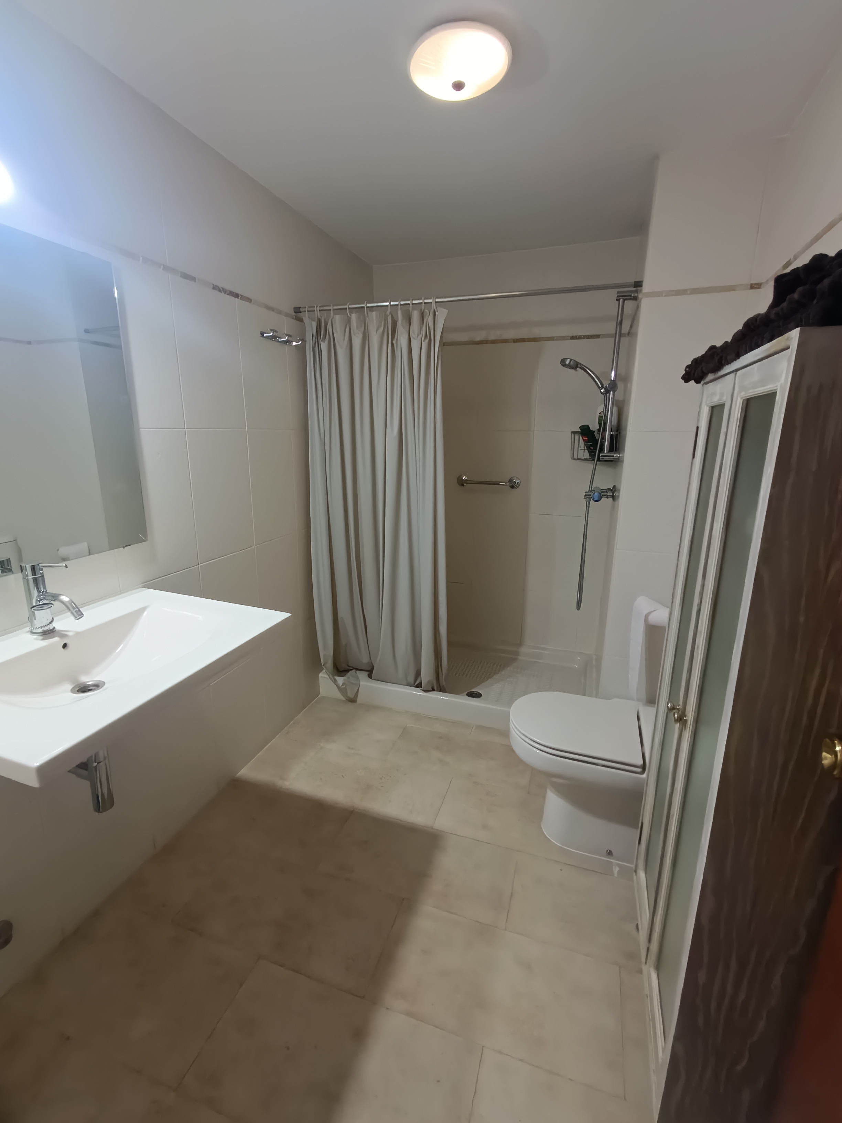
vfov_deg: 94.5
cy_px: 562
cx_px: 421
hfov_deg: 78.1
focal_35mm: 16
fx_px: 519
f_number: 2.2
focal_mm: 1.66
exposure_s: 1/50
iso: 606
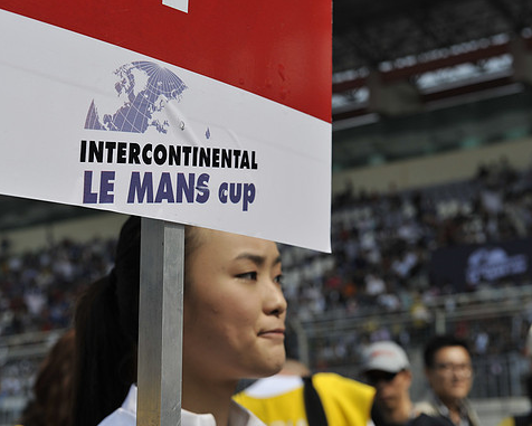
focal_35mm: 80
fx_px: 1260
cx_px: 222
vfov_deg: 19.2
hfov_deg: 23.8
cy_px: 212
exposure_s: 1/1000
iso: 250
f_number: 9
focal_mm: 70
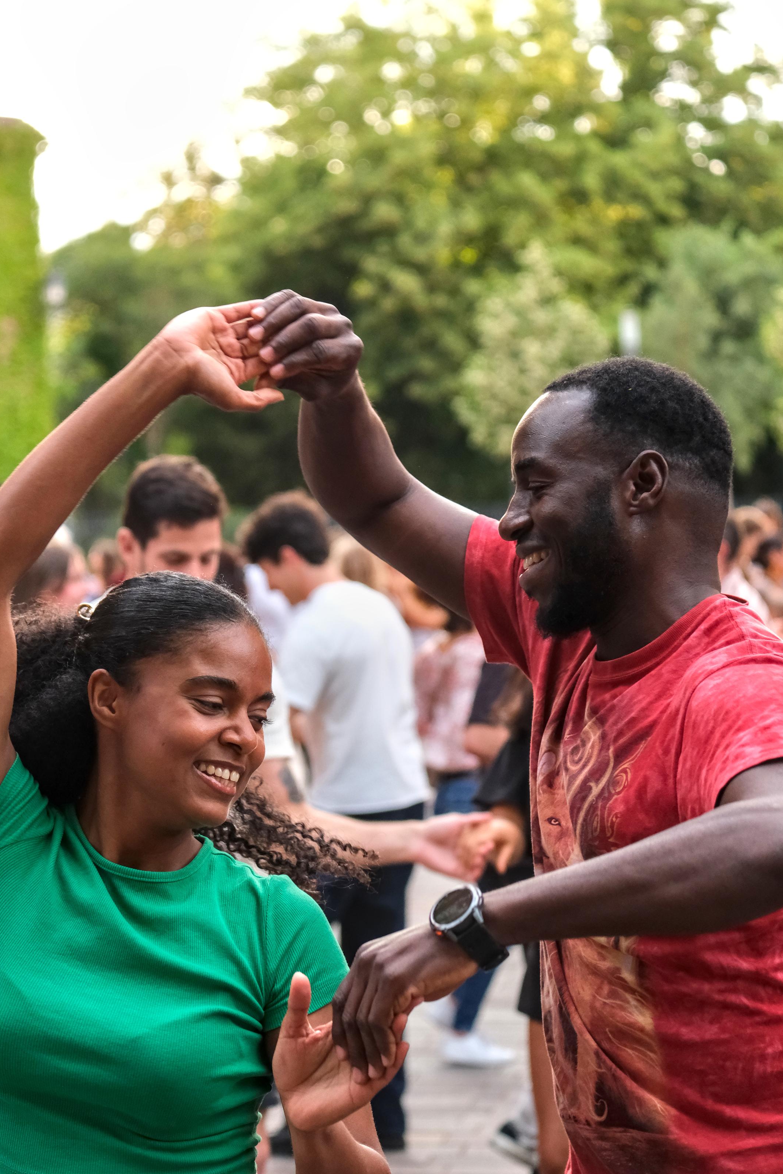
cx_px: 359
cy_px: 633
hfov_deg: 12.5
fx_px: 3589
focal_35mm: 110
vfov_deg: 18.6
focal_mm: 60.7
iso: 2000
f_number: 3.6
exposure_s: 1/500
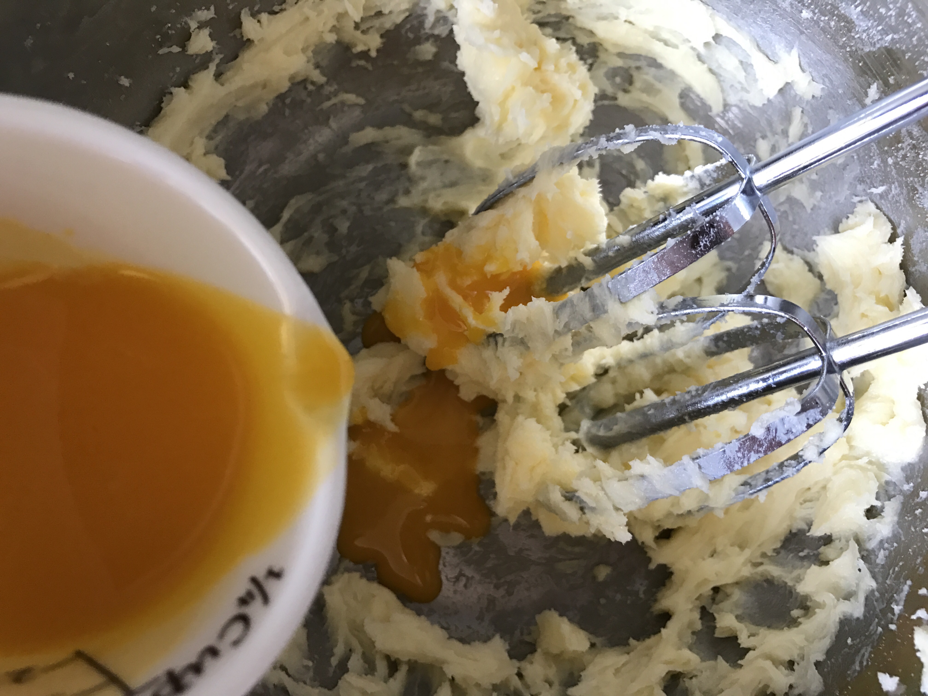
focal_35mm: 28
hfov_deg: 63.4
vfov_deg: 49.7
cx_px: 464
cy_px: 348
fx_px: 751
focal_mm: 3.99
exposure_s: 1/17
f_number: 1.8
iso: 40
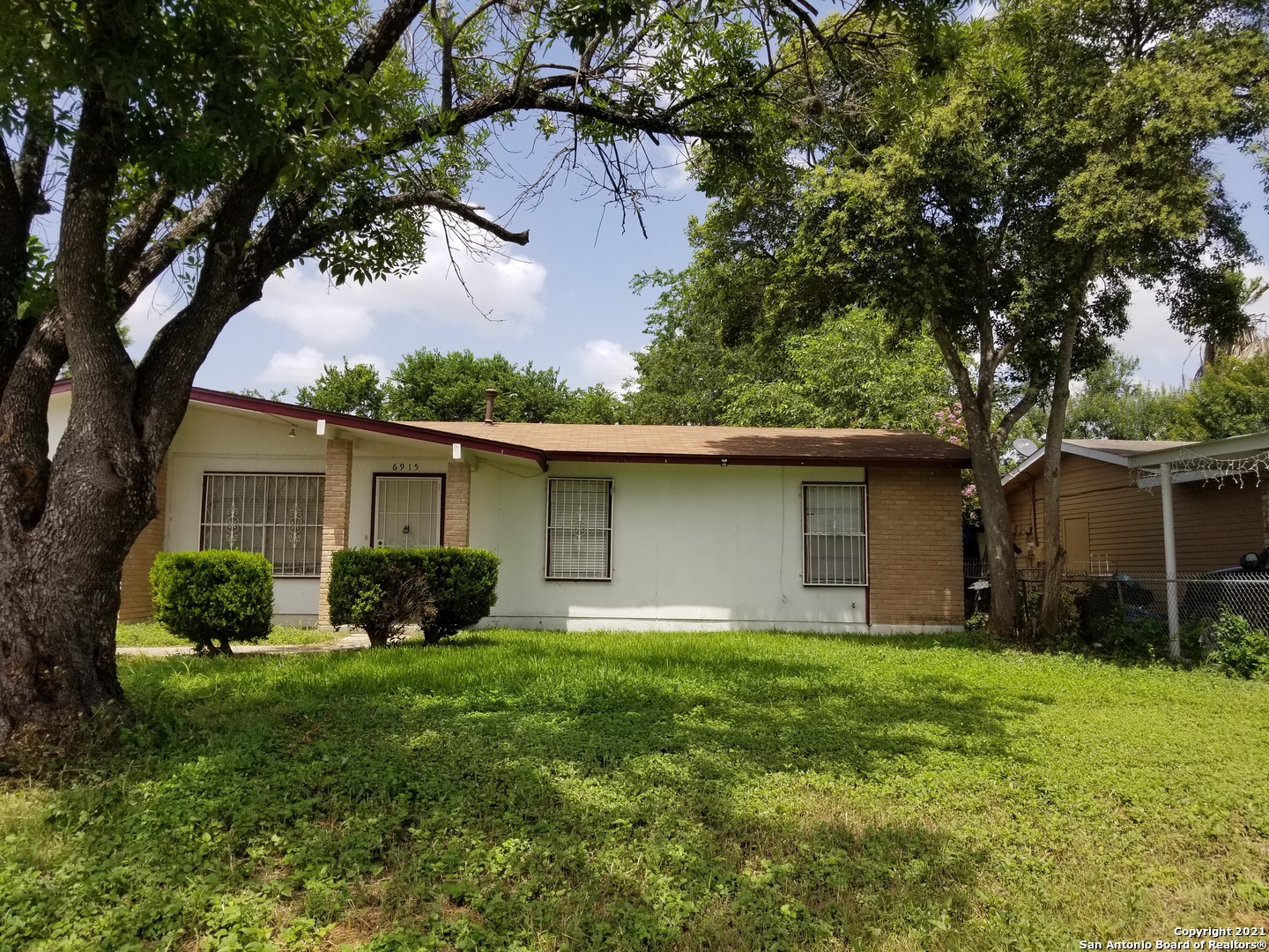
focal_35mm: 26
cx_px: 634
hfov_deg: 67.3
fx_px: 953
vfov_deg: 53.1
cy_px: 476
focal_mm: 4.25
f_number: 1.7
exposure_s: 1/2432
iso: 50
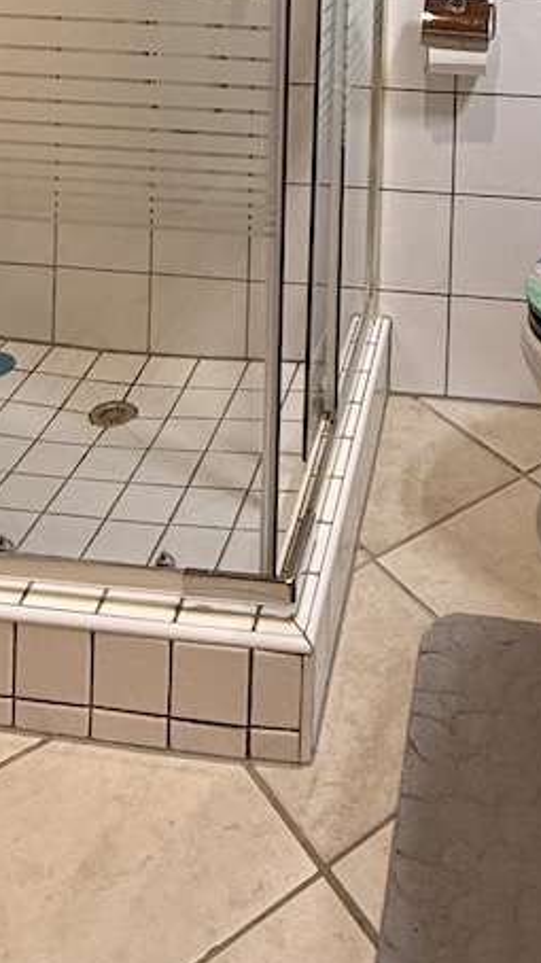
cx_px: 401
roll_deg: -1.2
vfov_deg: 37.3
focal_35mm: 43
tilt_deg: -0.9
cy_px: -163
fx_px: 1098
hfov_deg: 27.3
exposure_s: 1/50
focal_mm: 2.22
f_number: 2.2
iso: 320
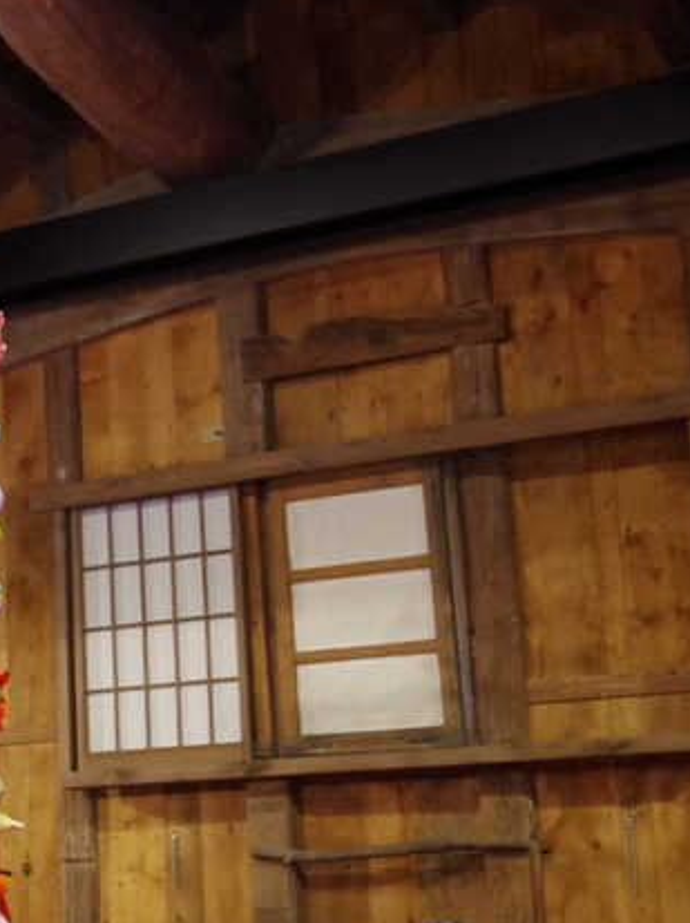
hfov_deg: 18.0
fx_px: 2002
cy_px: 491
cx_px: -257
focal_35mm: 75
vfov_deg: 25.9
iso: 1600
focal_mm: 21
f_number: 4
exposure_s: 1/50
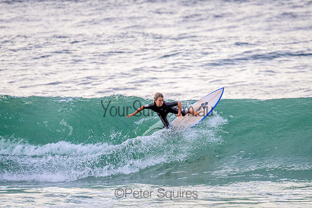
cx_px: 156
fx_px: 5197
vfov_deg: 2.3
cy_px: 104
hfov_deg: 3.4
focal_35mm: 600
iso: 1000
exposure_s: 1/2500
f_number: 5.6
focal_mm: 400
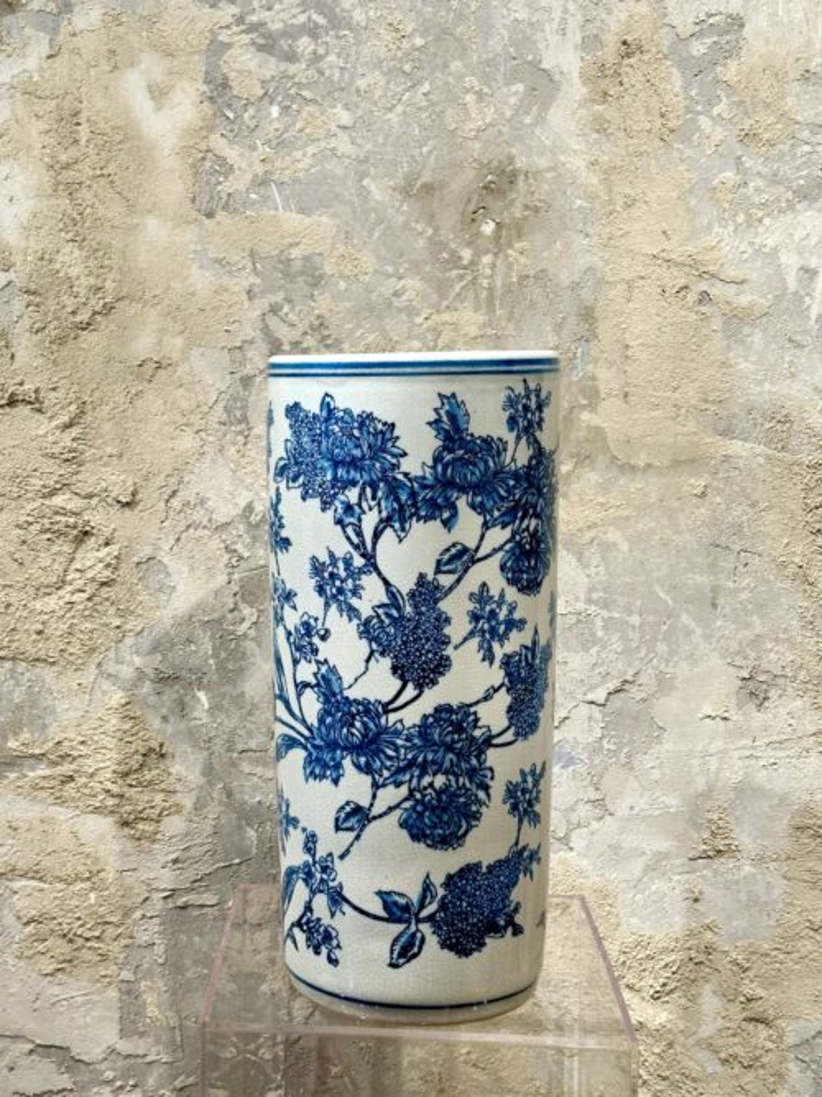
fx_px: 1520
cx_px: 411
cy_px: 548
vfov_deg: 39.7
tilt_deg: -3.6
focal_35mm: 48
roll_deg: -2.0
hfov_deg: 30.3
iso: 50
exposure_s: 1/100
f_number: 1.78
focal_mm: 6.86
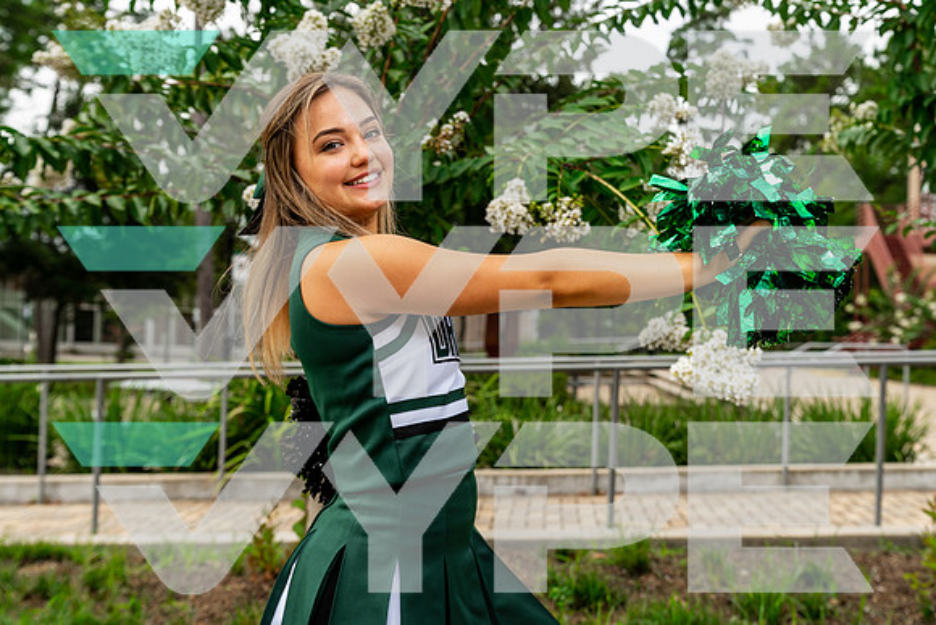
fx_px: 1248
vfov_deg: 28.1
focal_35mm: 48
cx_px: 468
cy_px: 312
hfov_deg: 41.1
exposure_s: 1/200
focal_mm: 48
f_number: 5
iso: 100
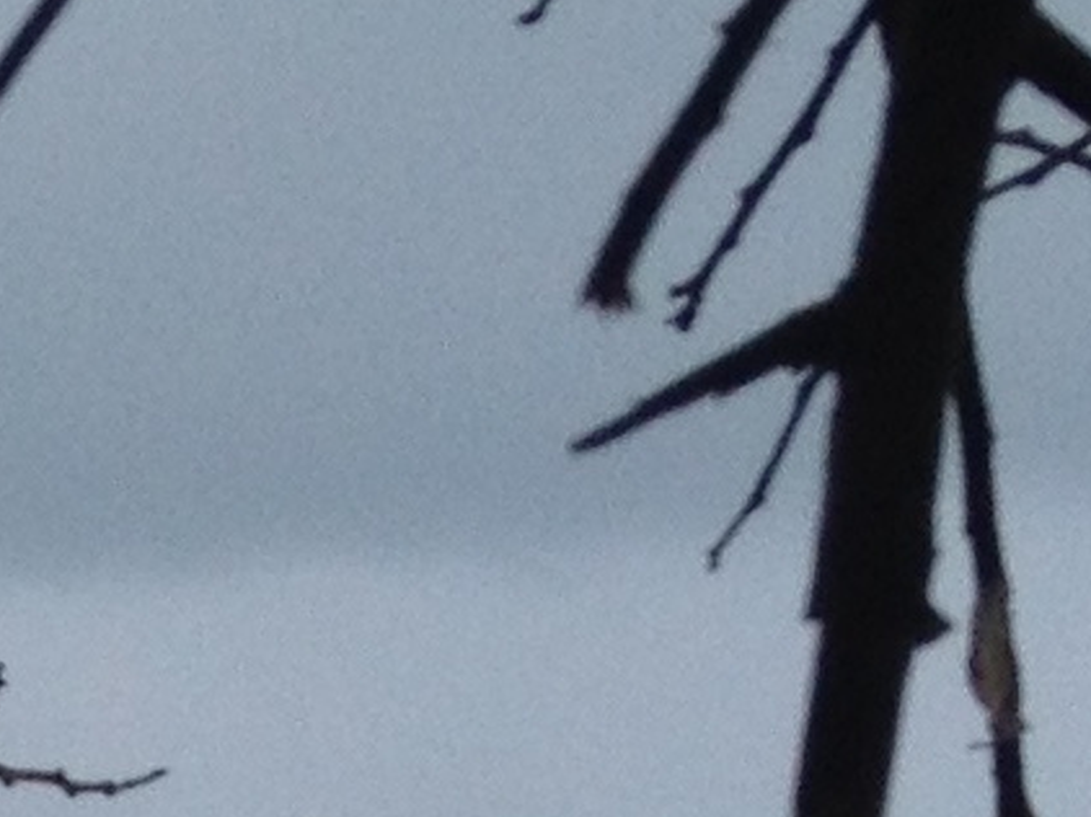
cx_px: -1753
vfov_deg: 5.2
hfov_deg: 6.8
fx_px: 8536
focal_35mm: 271
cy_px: 2479
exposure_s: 1/2123
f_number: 2.4
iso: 50
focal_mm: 4.28
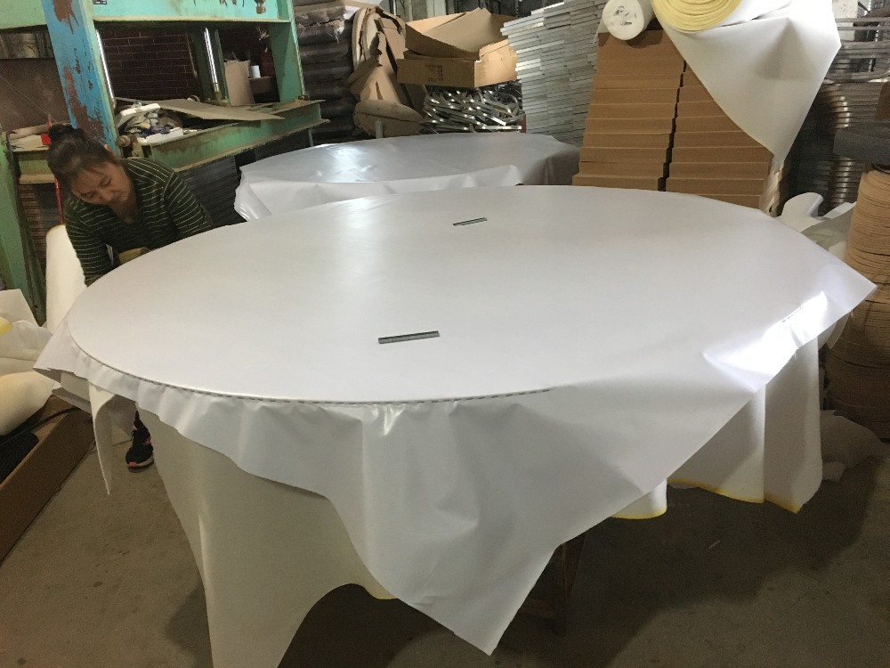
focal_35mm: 29
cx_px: 445
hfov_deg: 61.7
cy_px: 334
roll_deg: +3.9
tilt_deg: -20.7
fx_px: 746
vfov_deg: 48.2
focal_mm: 4.15
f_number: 2.2
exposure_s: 1/25
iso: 200
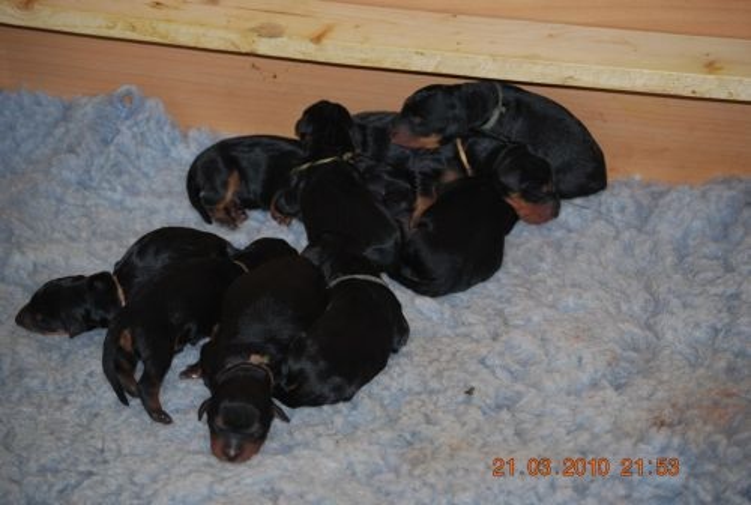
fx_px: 2509
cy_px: 252
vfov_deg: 11.5
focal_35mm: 120
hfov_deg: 17.0
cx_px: 376
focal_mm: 80
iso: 200
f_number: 4.5
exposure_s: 1/60
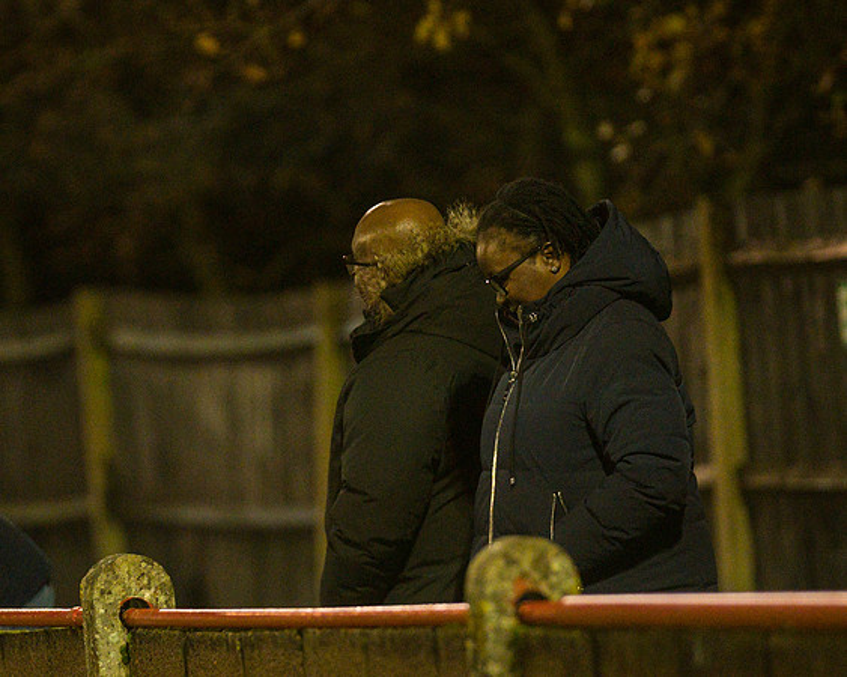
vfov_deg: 4.2
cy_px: 338
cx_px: 372
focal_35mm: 372
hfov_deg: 5.2
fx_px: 9332
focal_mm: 220
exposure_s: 1/800
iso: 5000
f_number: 2.8
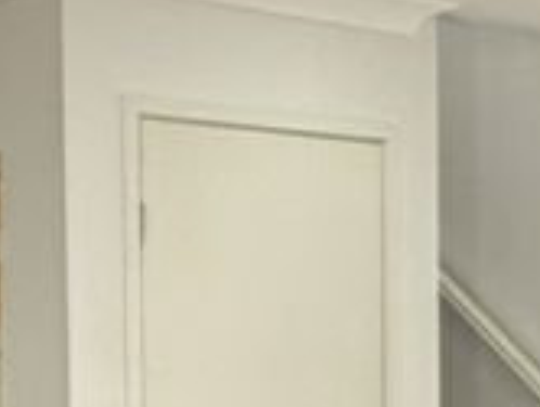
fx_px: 1578
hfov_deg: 19.0
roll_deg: +1.1
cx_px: 511
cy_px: 414
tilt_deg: +0.2
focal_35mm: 101
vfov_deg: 14.4
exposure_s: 1/100
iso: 200
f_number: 2.2
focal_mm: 2.22
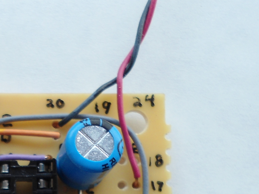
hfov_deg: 25.0
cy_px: 216
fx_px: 561
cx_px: 15
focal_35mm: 75
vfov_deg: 18.8
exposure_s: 1/60
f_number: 2.8
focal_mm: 4.7
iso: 80
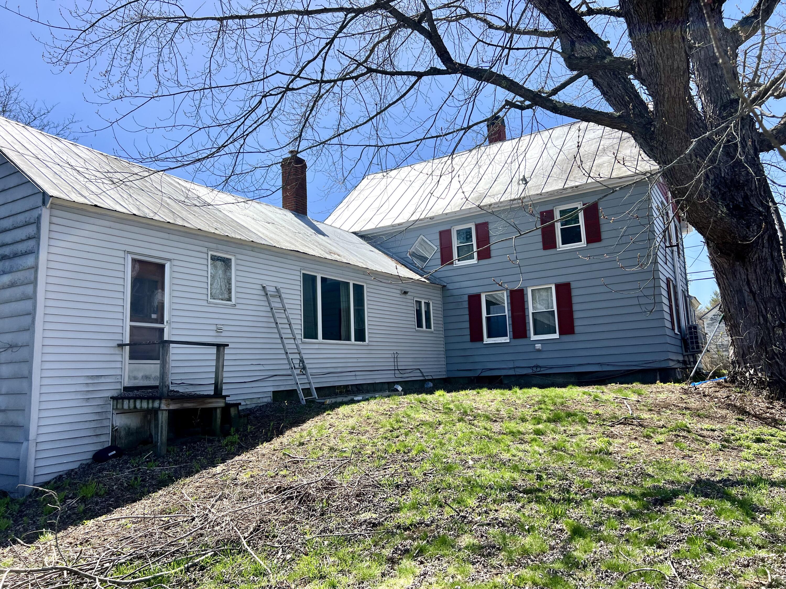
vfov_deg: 53.1
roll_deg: +1.2
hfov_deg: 67.3
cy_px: 294
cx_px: 393
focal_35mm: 26
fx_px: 590
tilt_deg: +9.1
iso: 50
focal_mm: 5.7
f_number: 1.5
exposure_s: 1/3356
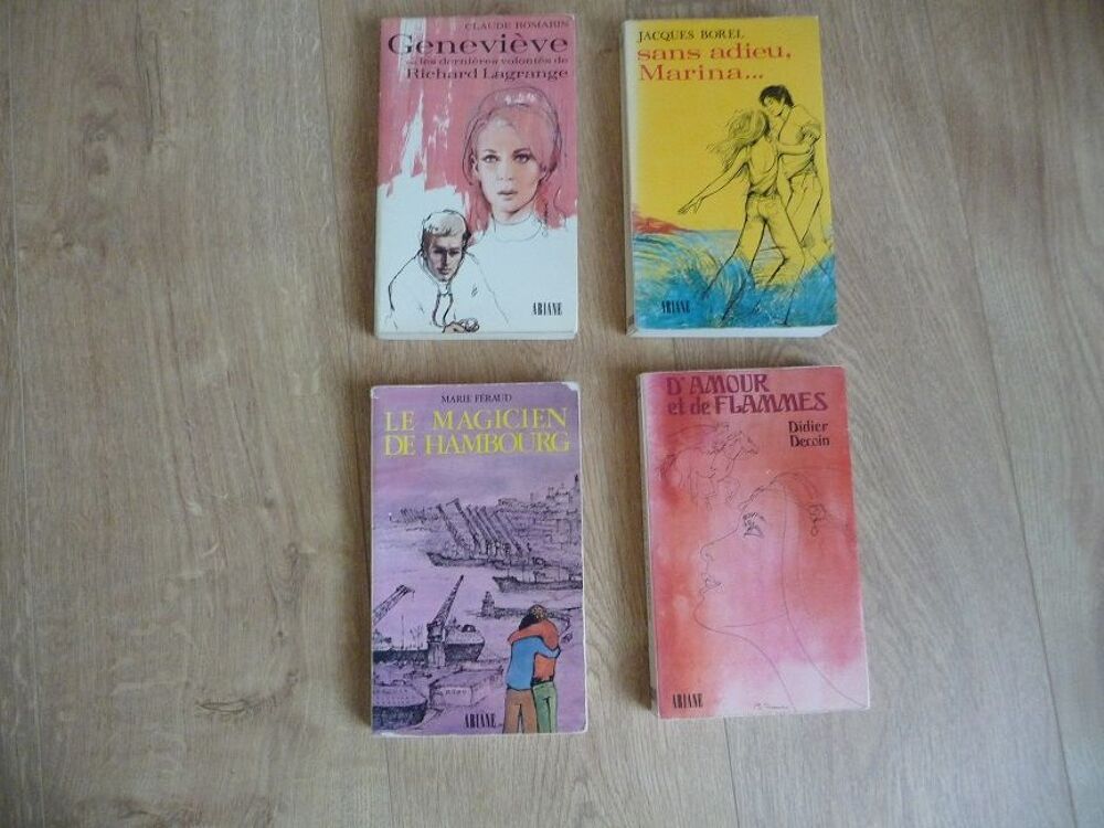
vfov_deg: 49.7
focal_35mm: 28
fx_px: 893
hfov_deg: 63.4
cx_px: 552
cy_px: 414
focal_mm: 4.7
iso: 400
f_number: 3.3
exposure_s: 1/10
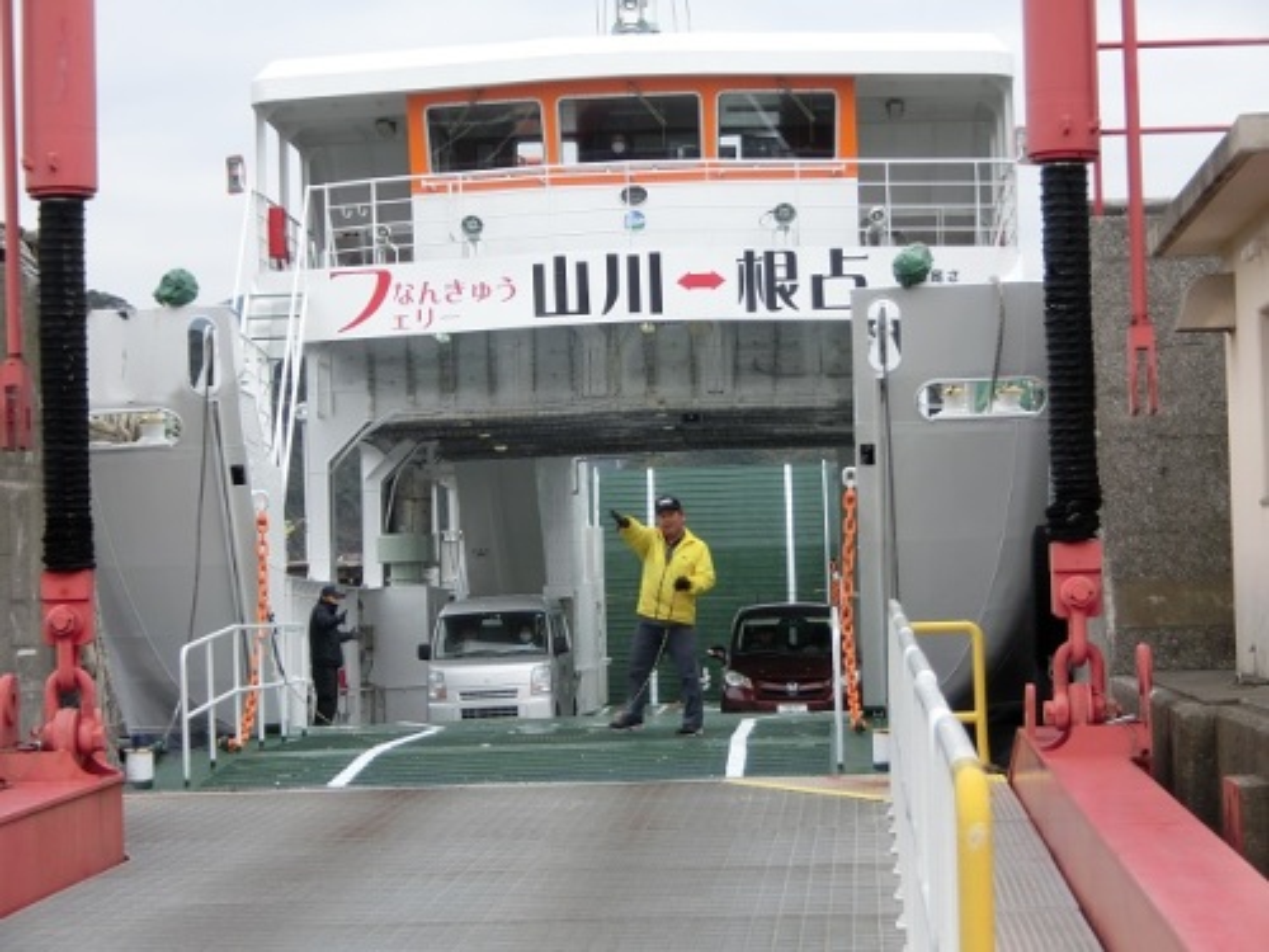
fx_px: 3116
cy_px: 476
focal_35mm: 85
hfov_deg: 23.0
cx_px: 634
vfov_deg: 17.4
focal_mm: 15.16
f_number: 5
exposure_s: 1/125
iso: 80
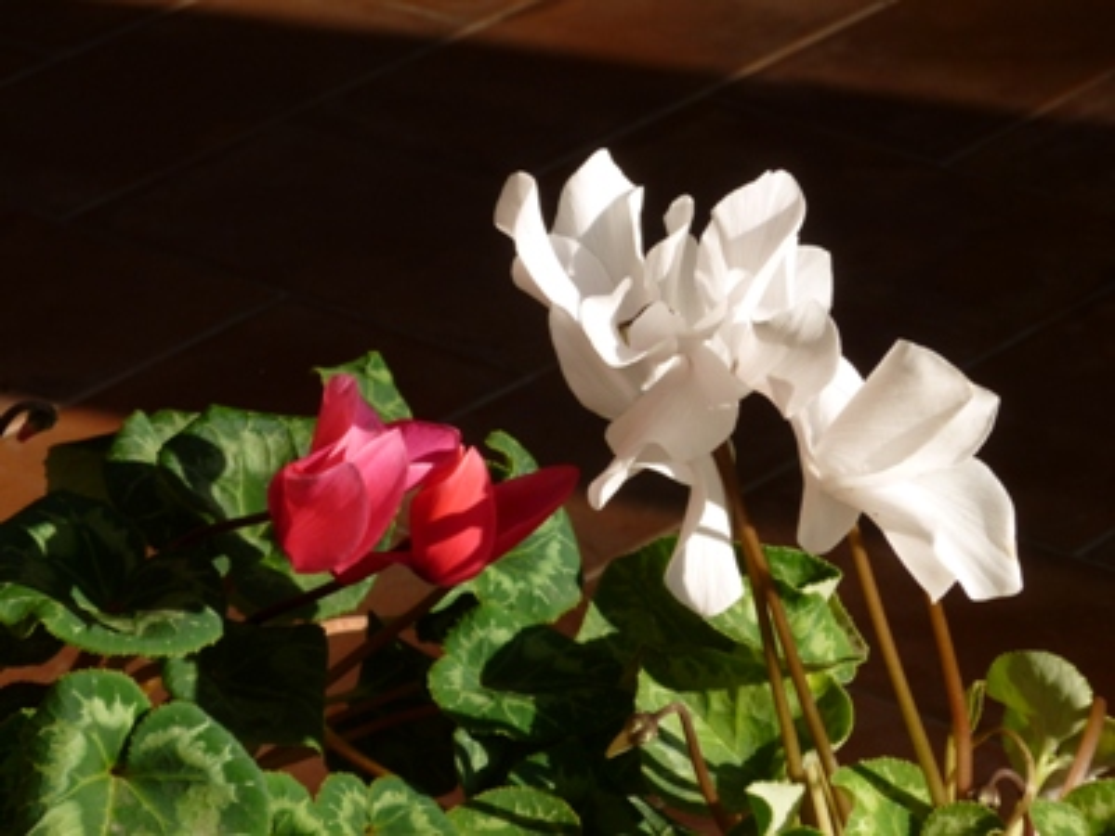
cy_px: 418
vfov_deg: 8.1
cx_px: 558
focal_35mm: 184
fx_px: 5927
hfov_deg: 10.7
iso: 100
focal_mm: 32.8
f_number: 5.5
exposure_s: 1/250
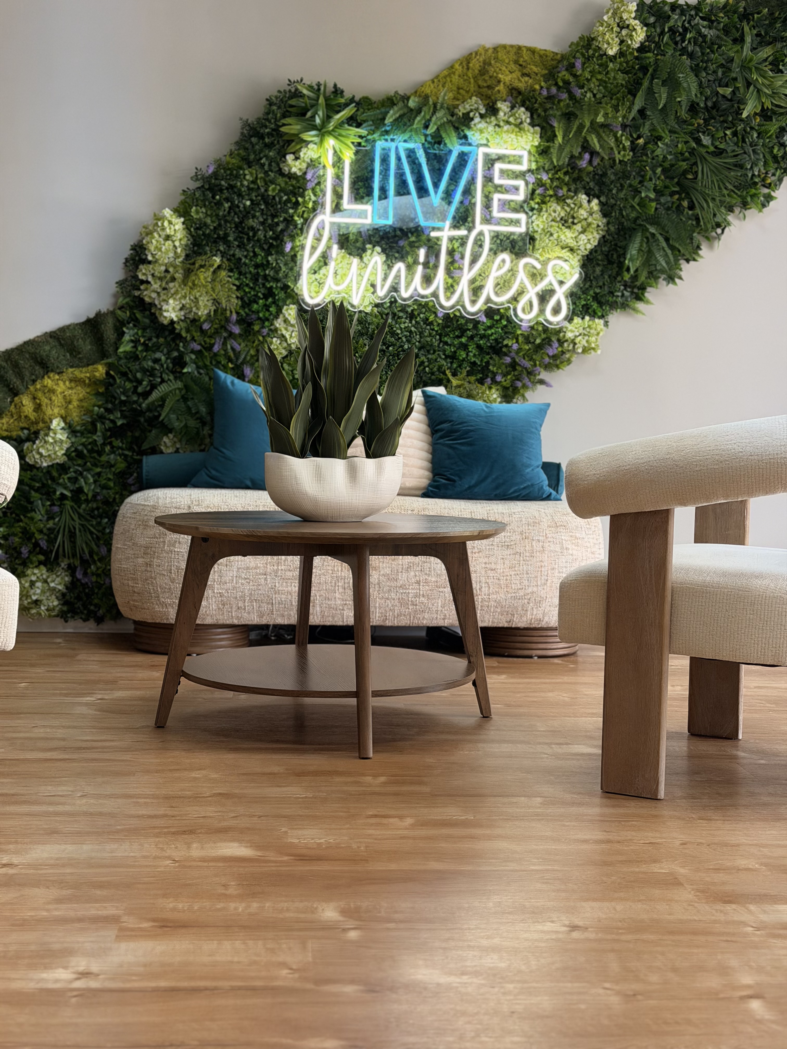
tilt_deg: -4.1
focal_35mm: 48
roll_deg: -1.5
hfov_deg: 30.3
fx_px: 1455
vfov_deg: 39.7
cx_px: 394
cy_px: 524
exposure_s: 1/159
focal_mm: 6.76
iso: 200
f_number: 1.78
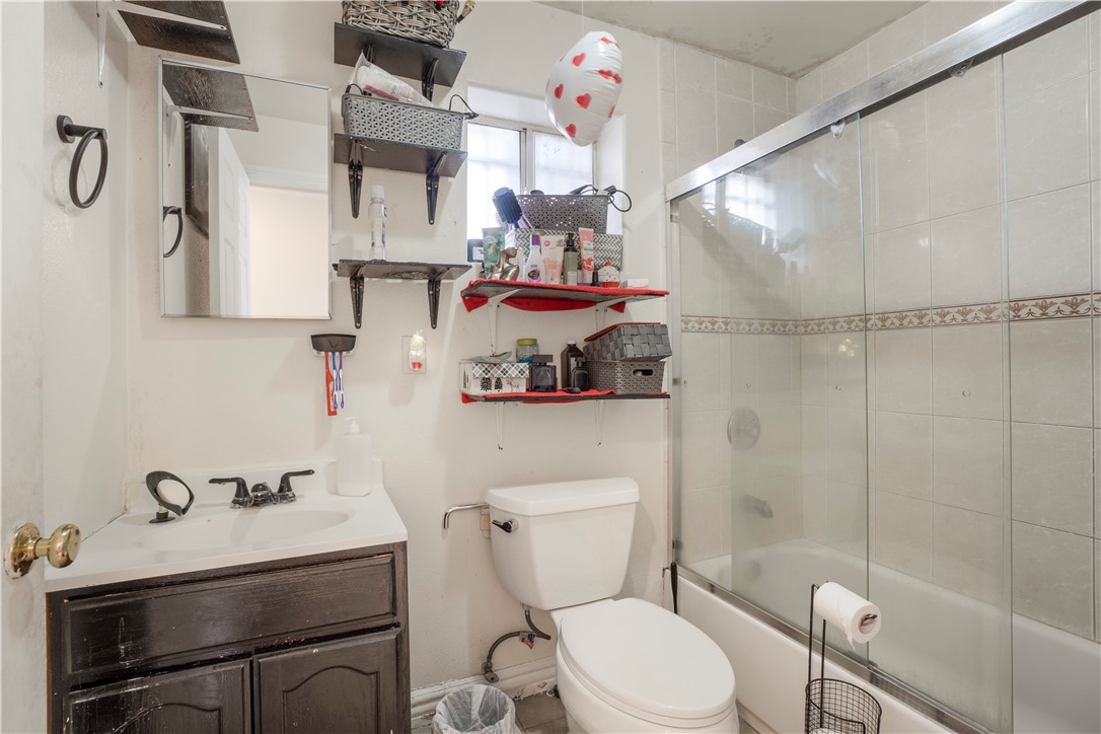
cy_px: 367
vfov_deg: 73.7
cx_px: 550
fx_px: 489
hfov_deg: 96.7
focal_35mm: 16
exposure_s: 2.5
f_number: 8
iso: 400
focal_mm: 16
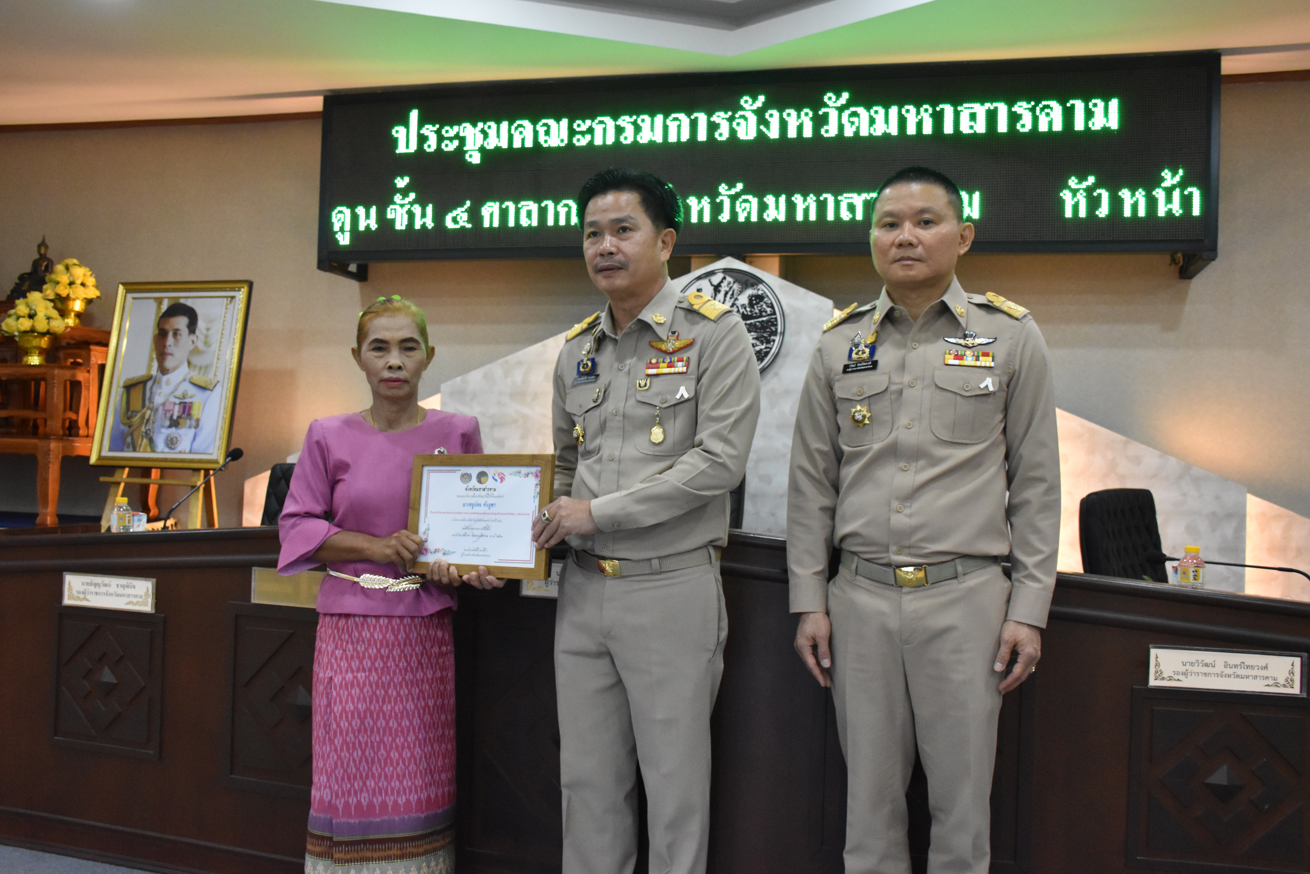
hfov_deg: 57.2
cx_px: 655
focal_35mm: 33
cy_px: 437
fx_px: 1201
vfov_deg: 40.0
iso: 3200
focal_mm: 22
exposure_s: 1/125
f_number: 5.6
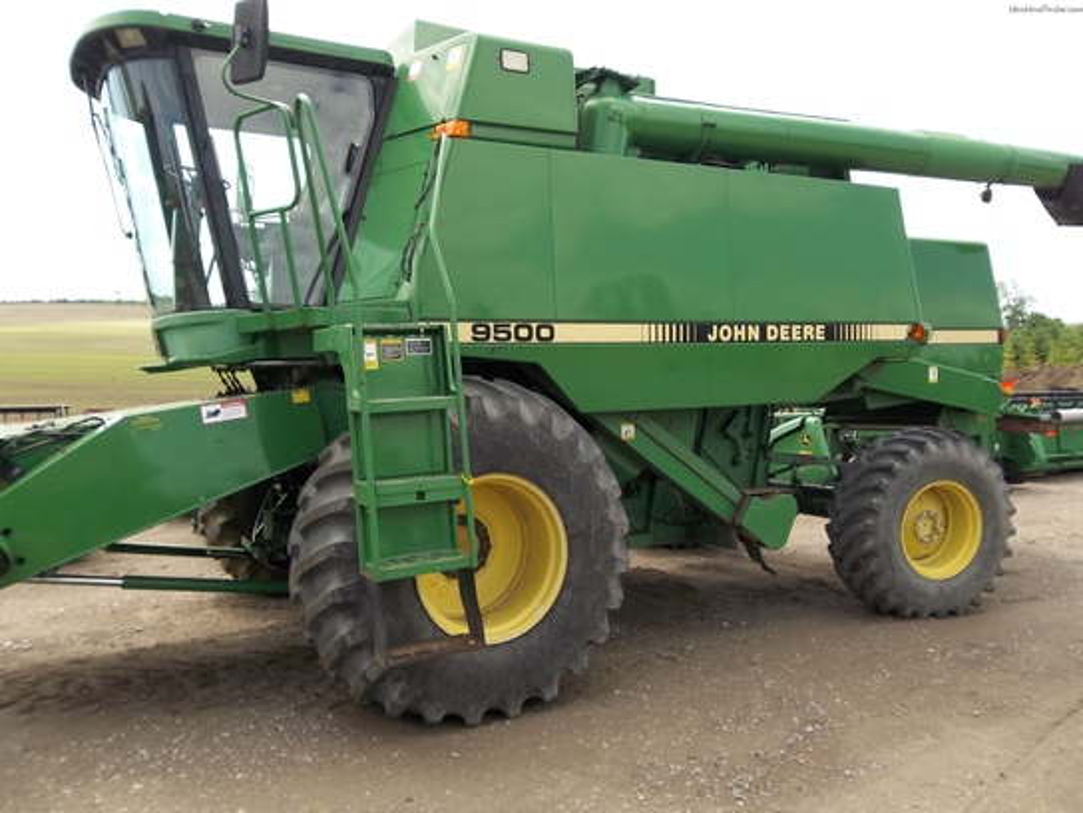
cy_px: 406
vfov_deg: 51.4
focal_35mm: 27
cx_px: 542
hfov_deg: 65.3
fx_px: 845
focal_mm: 4.9
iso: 80
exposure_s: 1/320
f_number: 3.5
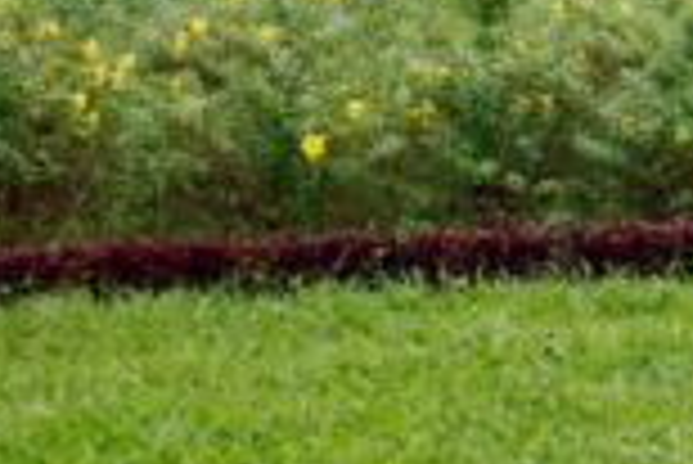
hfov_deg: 11.4
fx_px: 3288
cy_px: -142
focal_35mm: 171
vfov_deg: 8.0
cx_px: 1098
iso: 200
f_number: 7.1
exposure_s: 1/80
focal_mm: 35
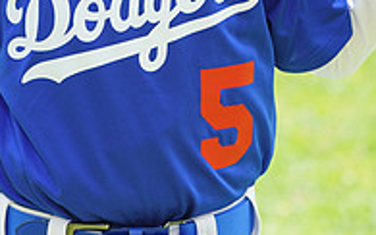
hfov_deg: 3.5
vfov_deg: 2.2
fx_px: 6099
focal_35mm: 595
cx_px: 52
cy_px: -127
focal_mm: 196
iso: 200
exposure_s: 1/200
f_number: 6.3
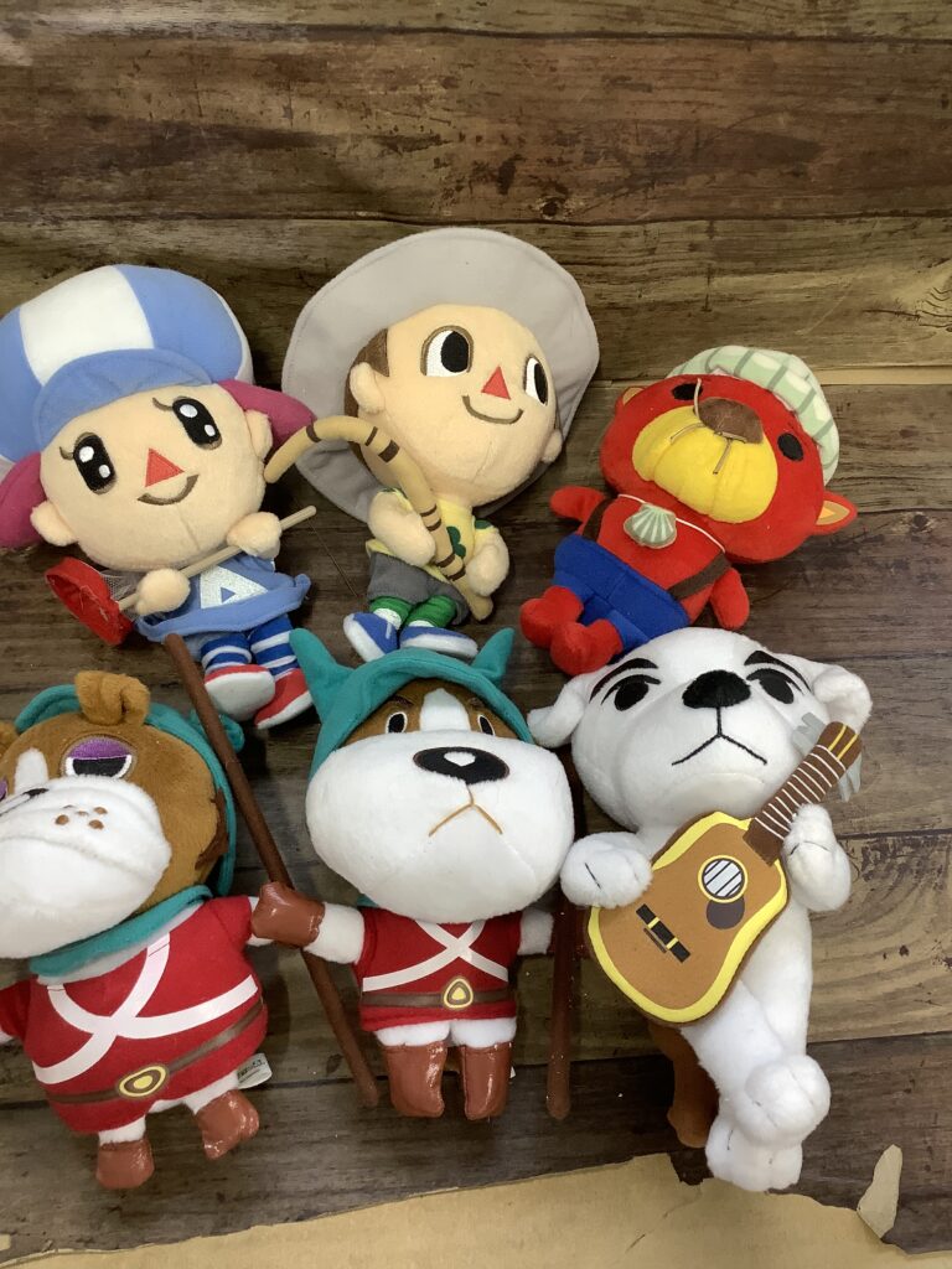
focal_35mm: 31
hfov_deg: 45.4
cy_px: 634
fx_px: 1137
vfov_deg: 58.4
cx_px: 476
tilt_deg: -59.7
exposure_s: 1/60
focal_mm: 3.3
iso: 80
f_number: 2.4
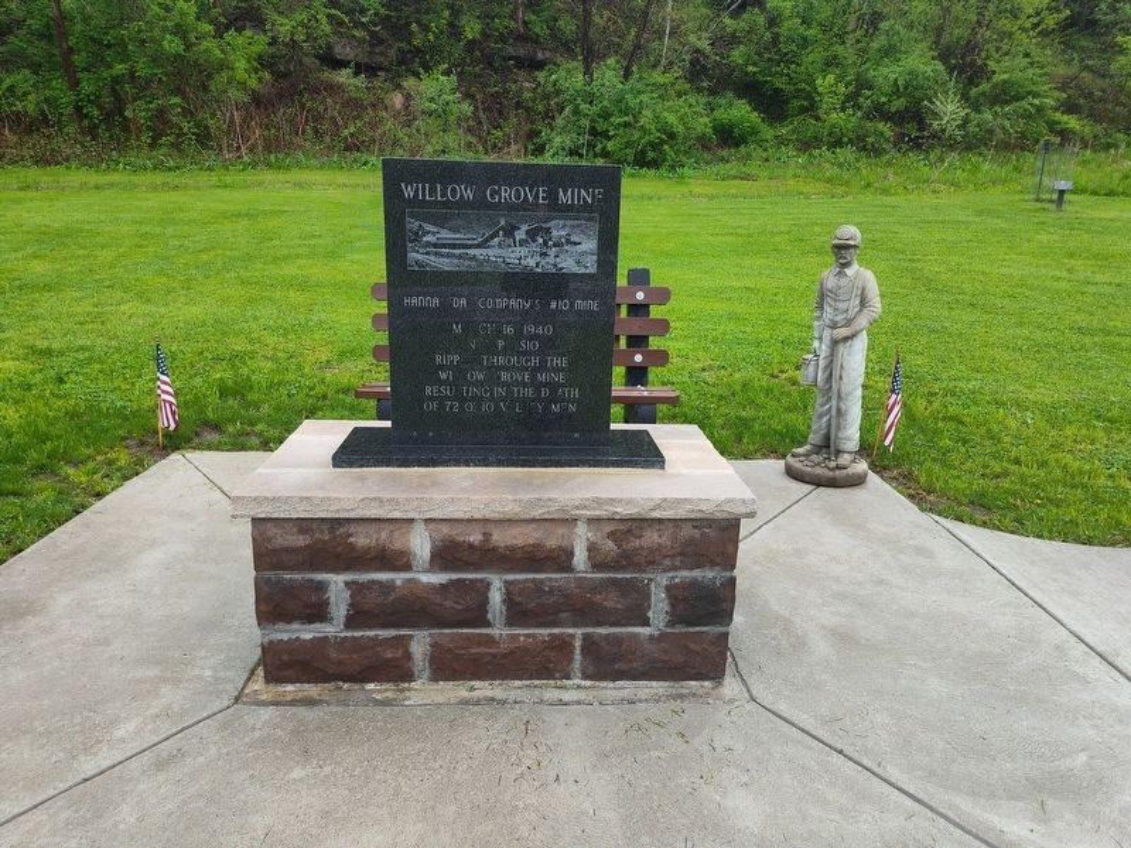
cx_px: 566
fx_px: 751
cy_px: 424
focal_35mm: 23
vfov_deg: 58.9
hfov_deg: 73.9
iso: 100
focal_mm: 5.56
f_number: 1.8
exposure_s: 1/227
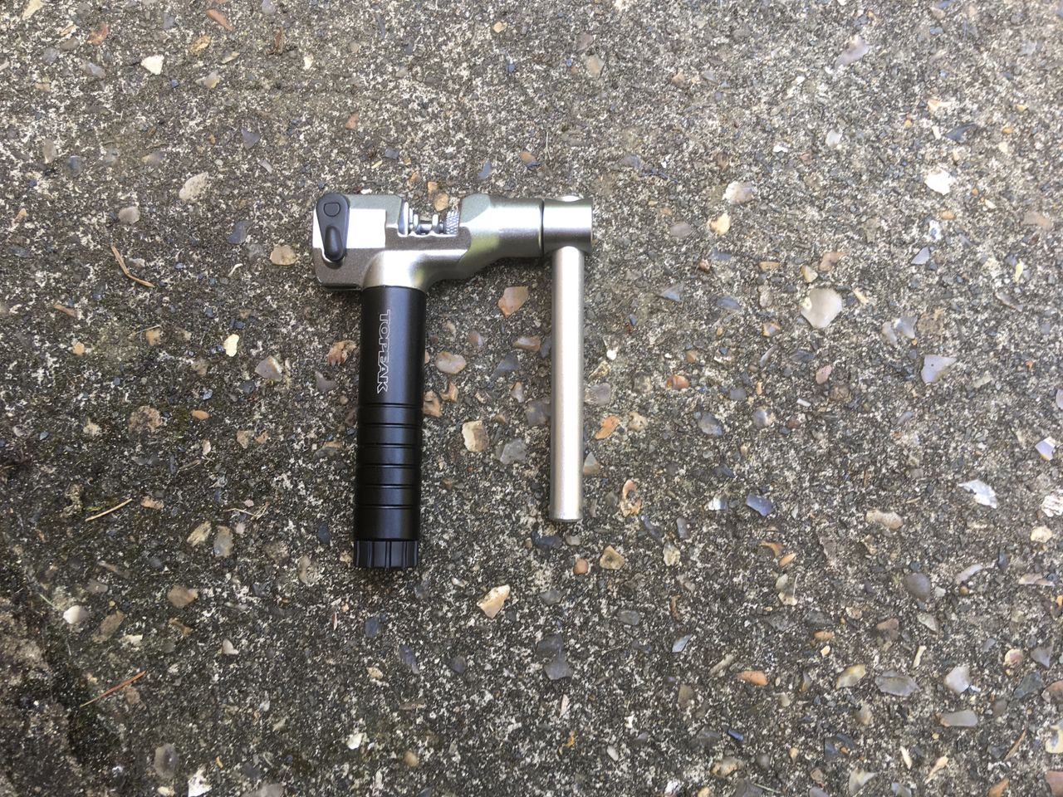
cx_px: 532
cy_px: 398
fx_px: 891
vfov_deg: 48.2
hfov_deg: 61.7
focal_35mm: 29
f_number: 2.2
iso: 32
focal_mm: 4.15
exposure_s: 1/50
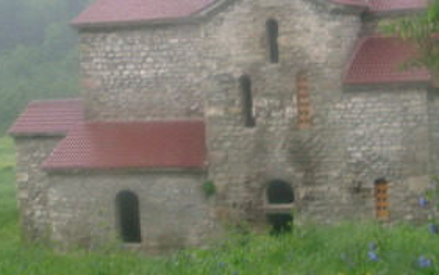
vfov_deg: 13.3
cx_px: 206
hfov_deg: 21.2
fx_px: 1173
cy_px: 68
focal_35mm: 98
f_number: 3.3
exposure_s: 1/180
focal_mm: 8.7
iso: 80
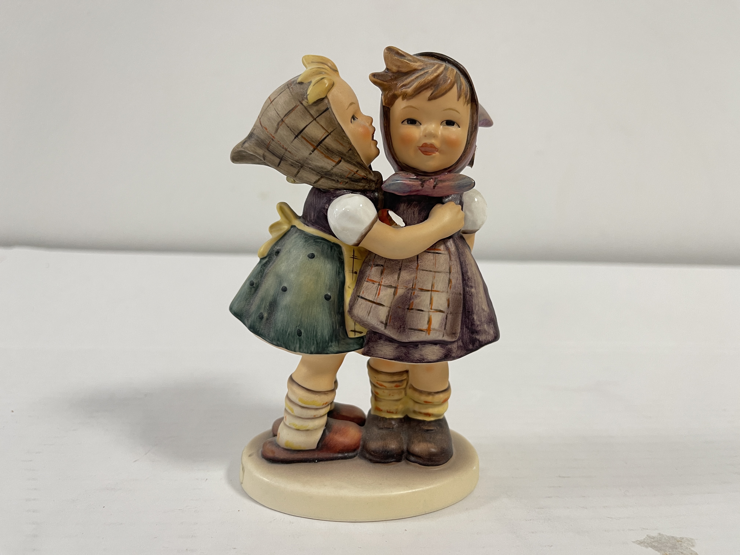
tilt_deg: -8.6
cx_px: 370
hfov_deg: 69.4
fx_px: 534
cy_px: 278
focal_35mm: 25
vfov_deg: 54.9
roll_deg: -2.2
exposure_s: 1/50
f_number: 1.6
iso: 100
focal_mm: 5.1
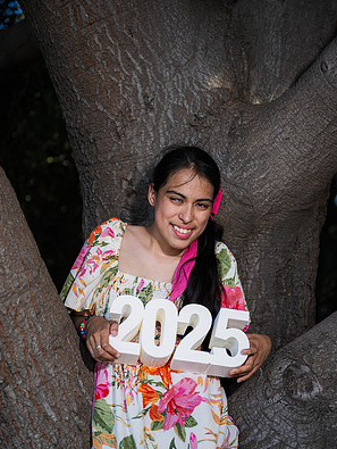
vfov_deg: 33.2
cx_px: 168
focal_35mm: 58
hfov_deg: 25.3
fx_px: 752
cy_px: 240
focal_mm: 53
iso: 100
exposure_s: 1/400
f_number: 2.8
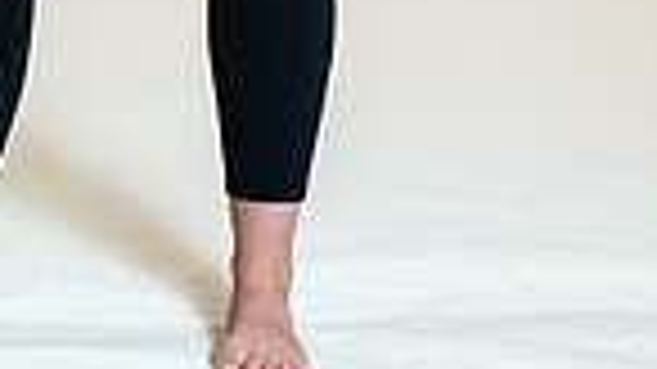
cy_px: -495
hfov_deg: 7.8
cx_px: 94
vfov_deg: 4.3
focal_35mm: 275
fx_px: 4789
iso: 320
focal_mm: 85
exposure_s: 1/160
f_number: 4
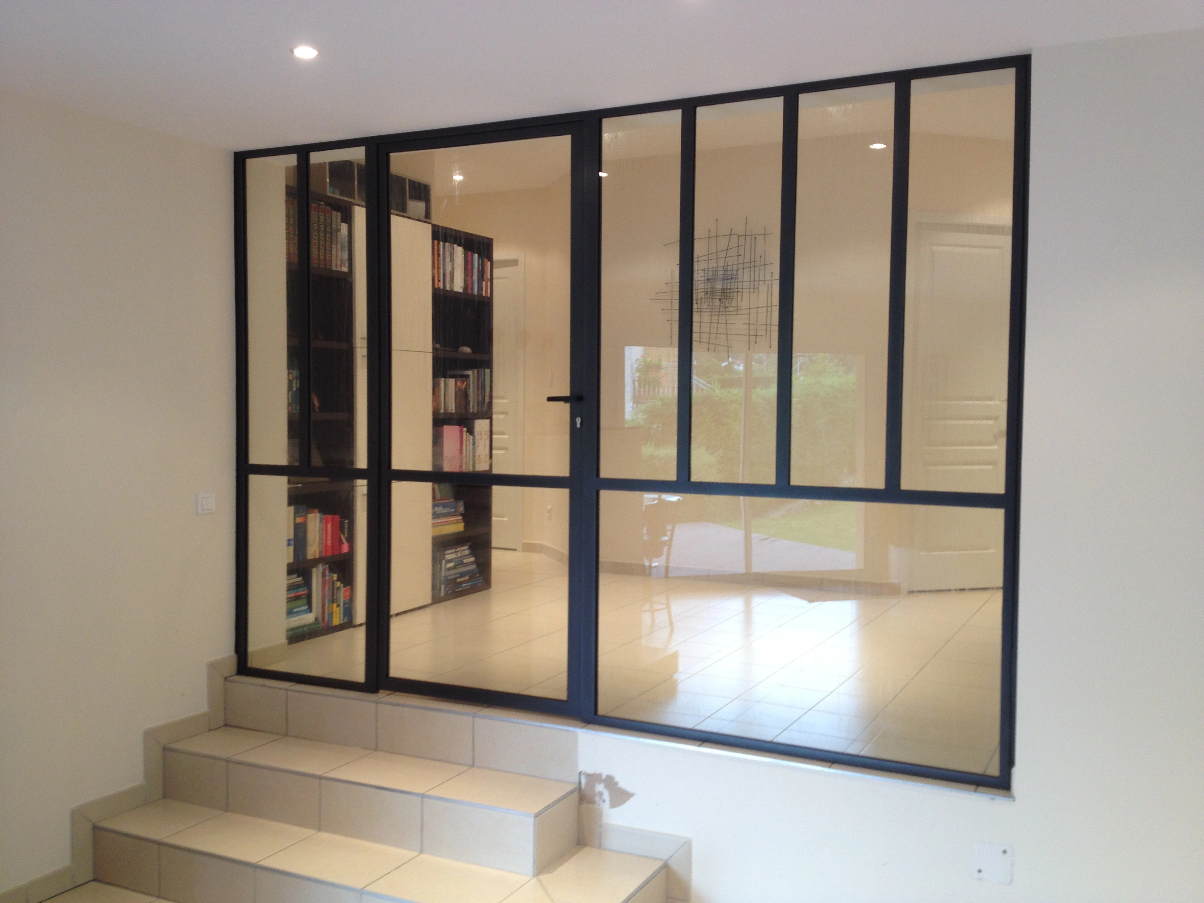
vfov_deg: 40.7
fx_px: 1217
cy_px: 452
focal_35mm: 35
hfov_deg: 52.6
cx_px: 602
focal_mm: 4.28
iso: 64
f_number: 2.4
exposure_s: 1/30
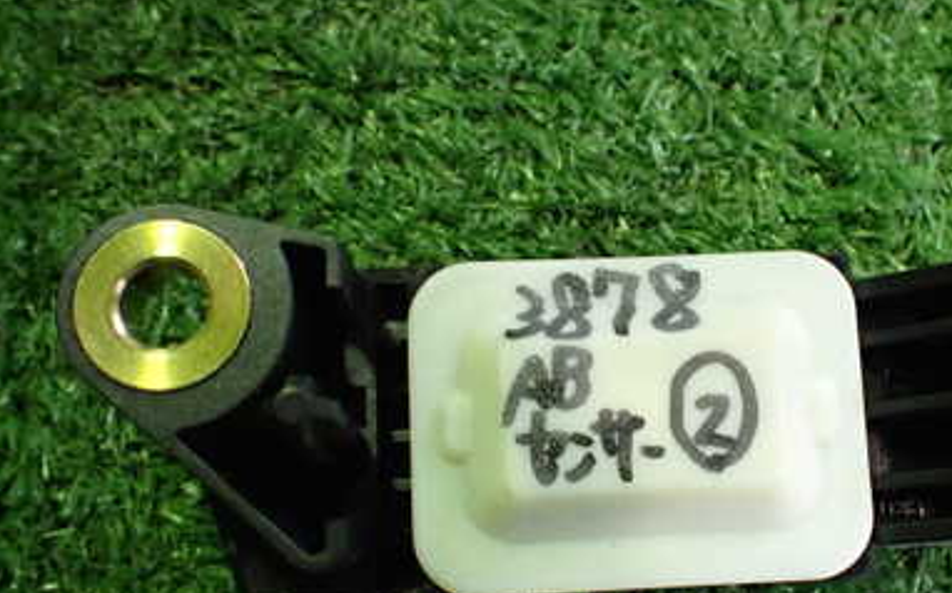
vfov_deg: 25.7
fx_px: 1296
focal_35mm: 50
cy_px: 351
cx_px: 645
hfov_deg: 39.8
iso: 800
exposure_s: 1/60
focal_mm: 5.4
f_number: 2.3
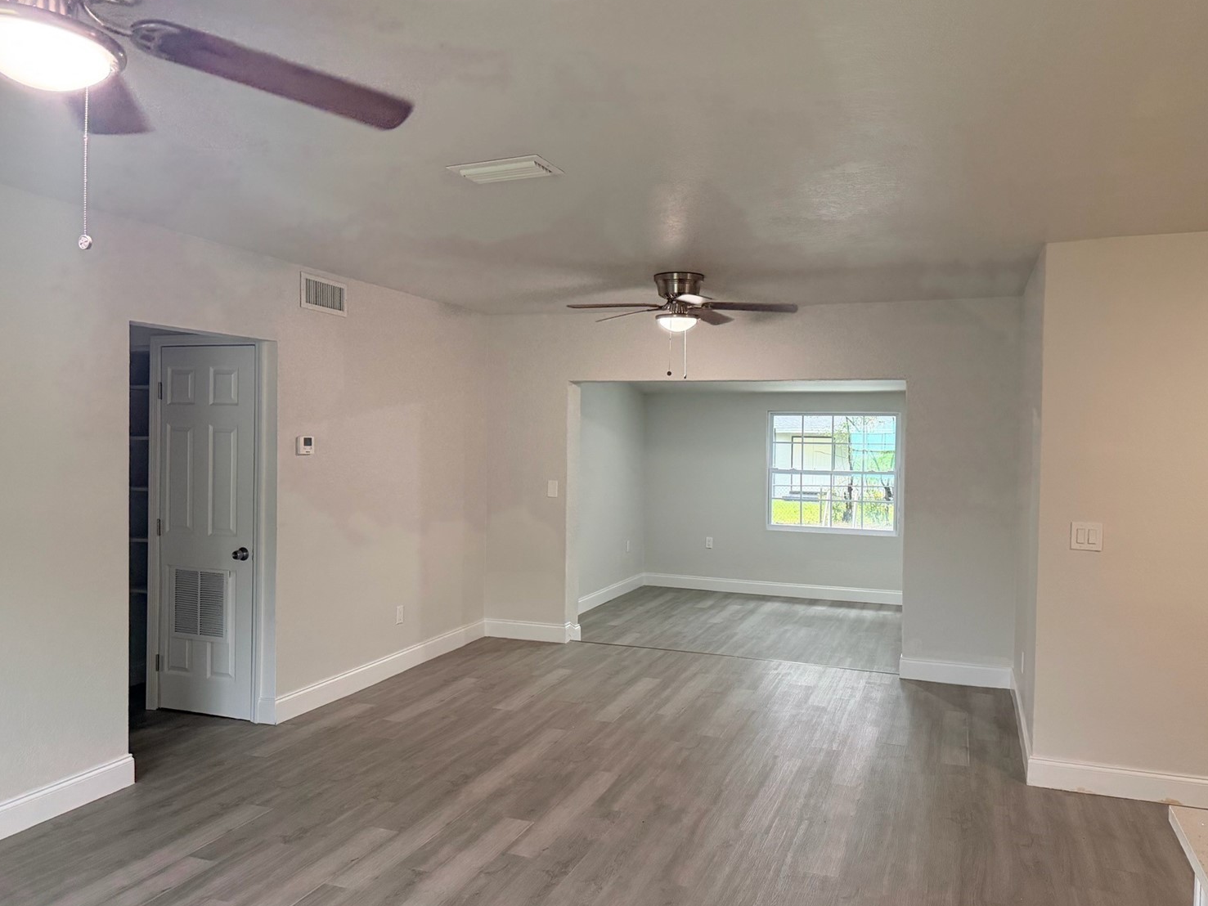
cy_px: 452
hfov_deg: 67.3
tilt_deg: -1.8
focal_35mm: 26
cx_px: 635
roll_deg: -0.4
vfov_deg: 53.1
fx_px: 907
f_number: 1.78
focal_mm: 6.76
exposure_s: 1/120
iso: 320
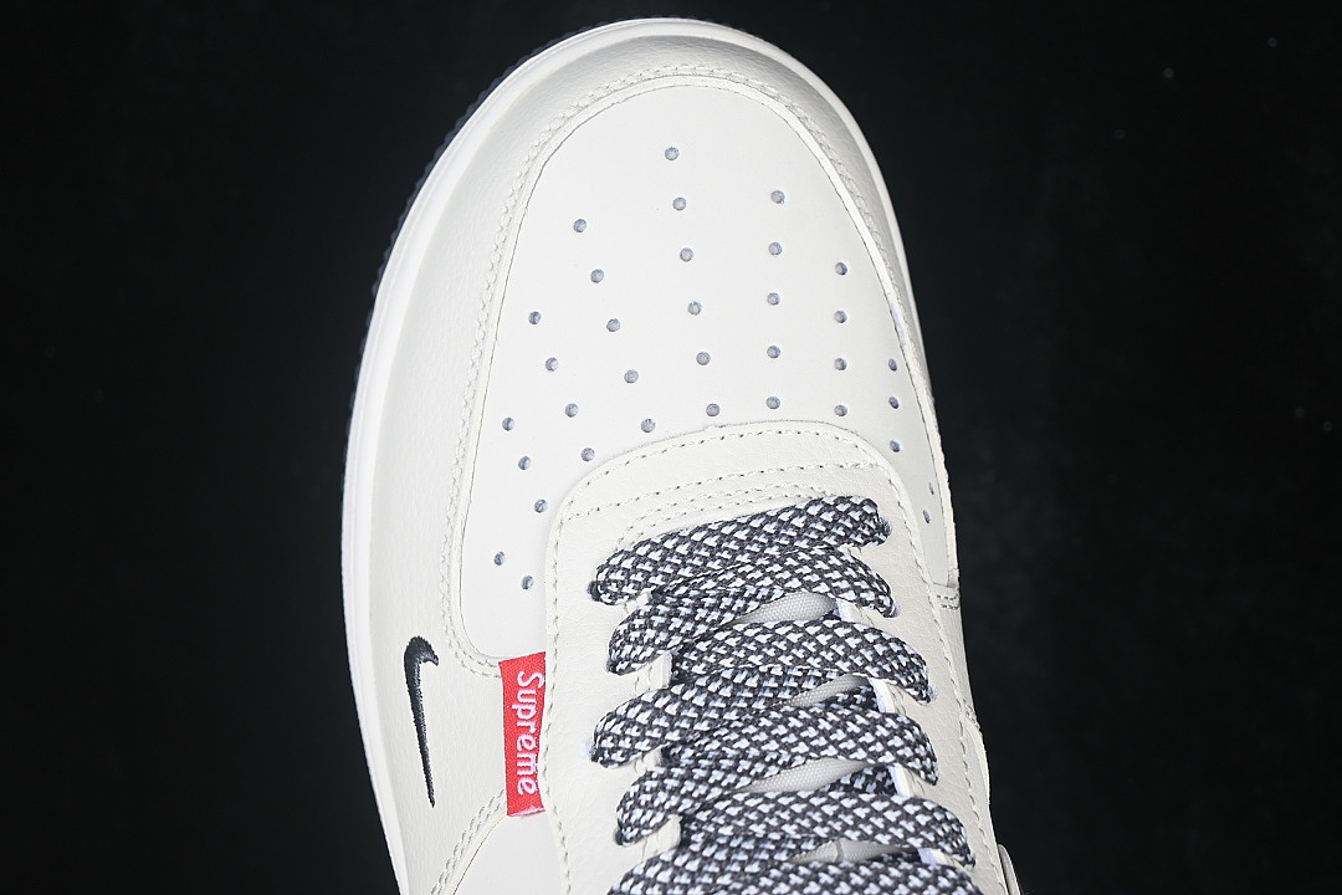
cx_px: 671
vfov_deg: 18.2
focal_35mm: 75
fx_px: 2796
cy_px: 448
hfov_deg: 27.0
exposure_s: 1/80
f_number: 7.1
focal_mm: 50
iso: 160
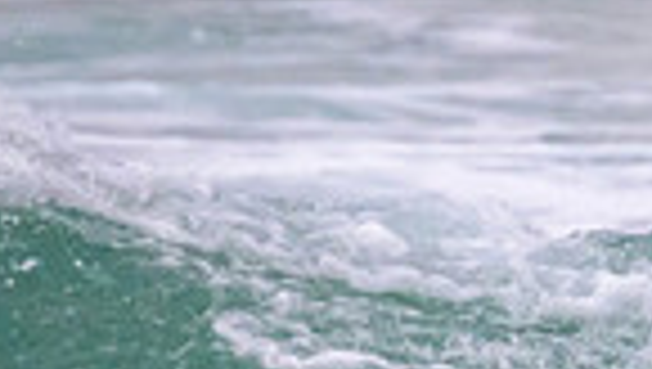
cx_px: 1277
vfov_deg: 0.4
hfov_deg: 0.6
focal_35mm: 3344
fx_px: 57887
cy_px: 520
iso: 8000
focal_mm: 800
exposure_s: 1/1250
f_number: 11
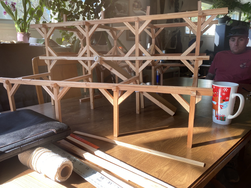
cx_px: 126
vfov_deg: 53.1
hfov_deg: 67.3
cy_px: 94
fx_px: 189
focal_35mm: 26
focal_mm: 4.25
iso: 32
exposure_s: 1/122
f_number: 1.8
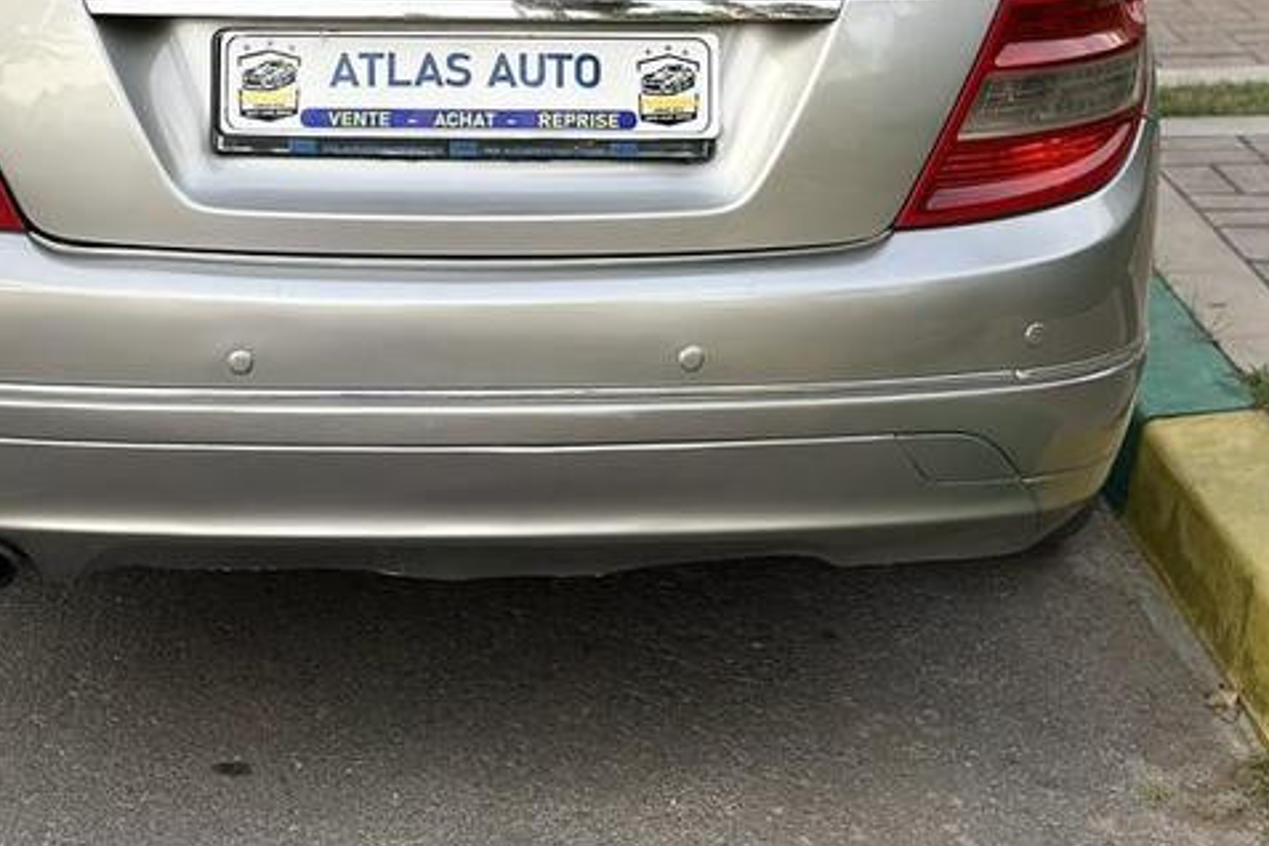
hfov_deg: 22.3
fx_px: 3207
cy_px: -100
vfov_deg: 14.6
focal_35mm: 91
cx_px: 463
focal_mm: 6.86
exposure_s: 1/619
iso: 80
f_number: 1.78
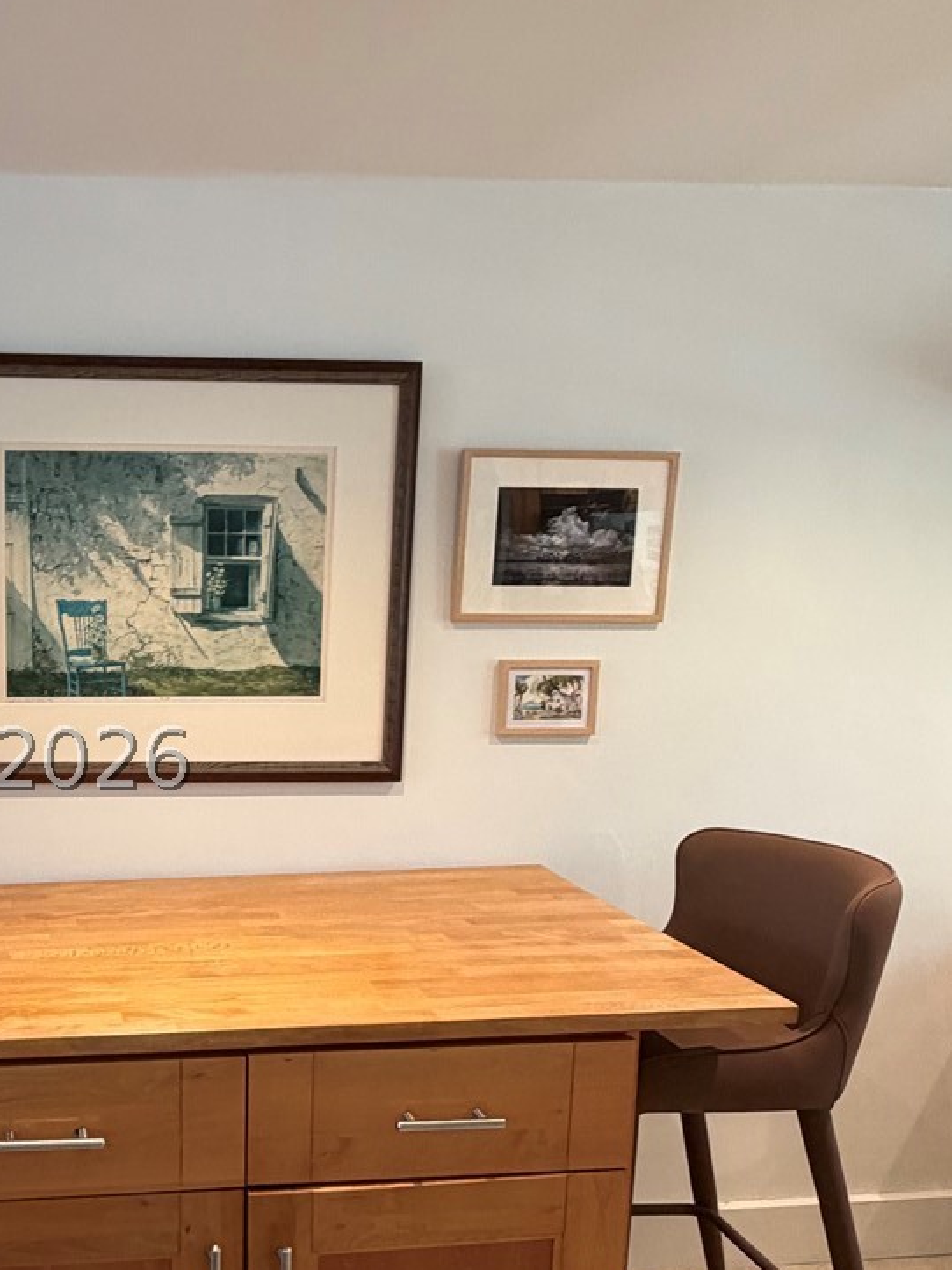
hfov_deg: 41.6
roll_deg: +0.5
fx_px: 1137
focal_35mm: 31
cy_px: 759
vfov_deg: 57.9
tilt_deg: -5.3
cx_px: 86
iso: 160
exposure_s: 1/60
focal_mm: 2.22
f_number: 2.2
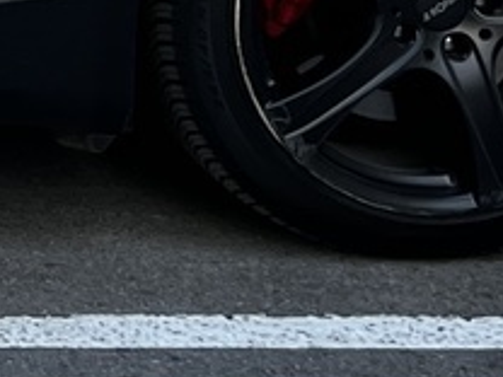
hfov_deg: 8.9
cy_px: -220
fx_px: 2906
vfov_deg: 7.3
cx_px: -706
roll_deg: +0.4
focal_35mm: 200
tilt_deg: -6.0
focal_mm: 5.7
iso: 50
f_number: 1.5
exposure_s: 1/404
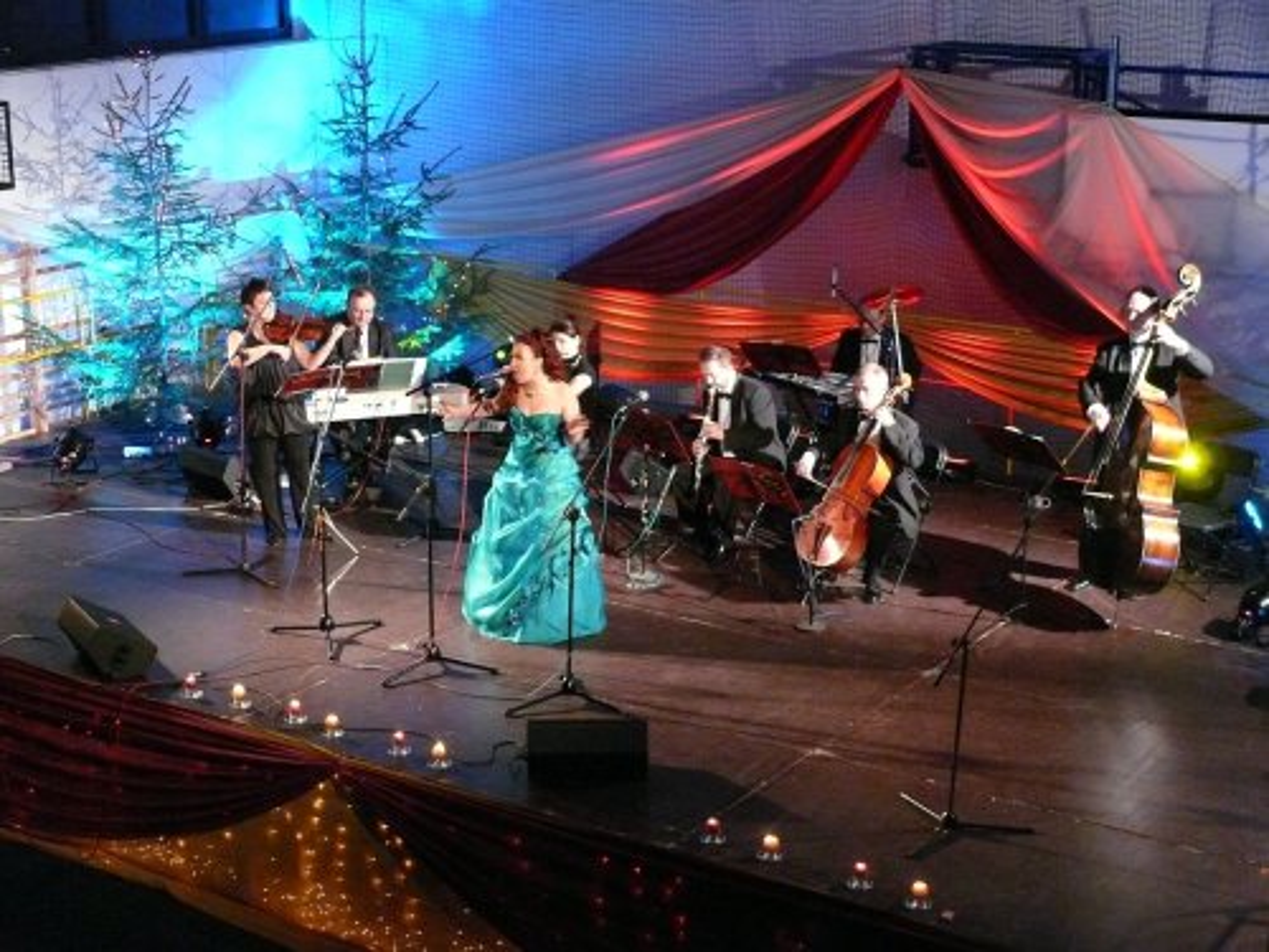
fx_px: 2126
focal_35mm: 58
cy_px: 476
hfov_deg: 33.2
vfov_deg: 25.2
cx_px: 634
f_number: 3.2
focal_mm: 12.3
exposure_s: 1/20
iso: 800
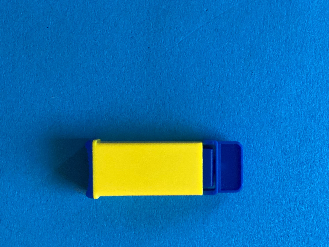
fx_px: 665
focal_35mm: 70
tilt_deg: -81.1
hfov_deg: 27.8
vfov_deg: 20.9
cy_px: 163
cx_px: 169
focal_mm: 6
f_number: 2
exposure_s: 1/122
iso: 250
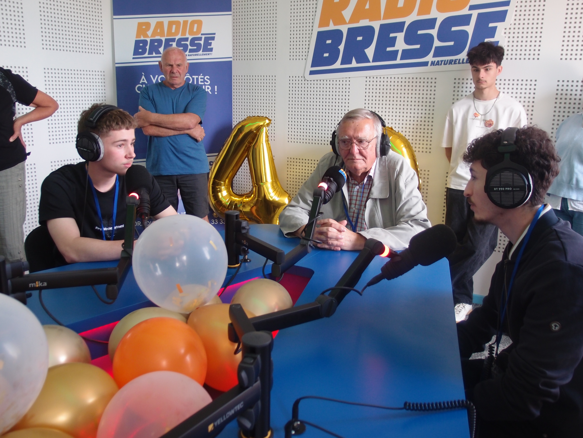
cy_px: 219
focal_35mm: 30
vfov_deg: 46.8
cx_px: 292
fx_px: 505
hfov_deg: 60.0
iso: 125
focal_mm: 6.48
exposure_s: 1/60
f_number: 1.9
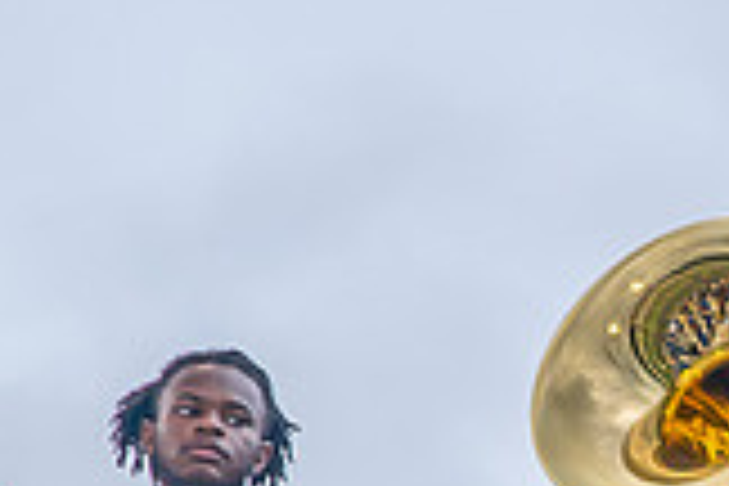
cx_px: 819
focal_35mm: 430
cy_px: 450
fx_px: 8707
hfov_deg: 4.8
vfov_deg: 3.2
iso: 400
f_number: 4
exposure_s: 1/200
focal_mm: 120
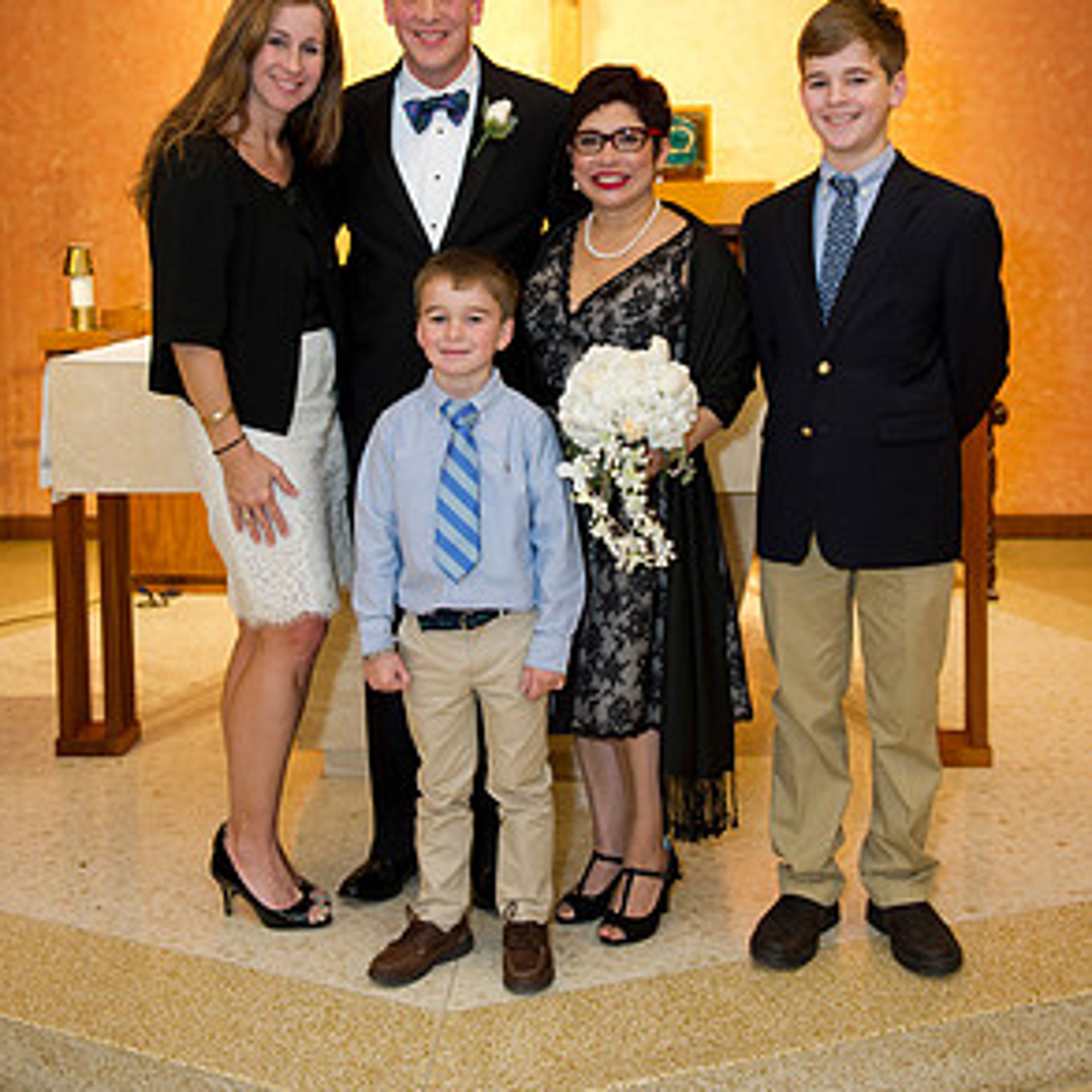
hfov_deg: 36.1
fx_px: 1677
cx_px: 539
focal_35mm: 47
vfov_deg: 35.7
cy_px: 362
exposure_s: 1/160
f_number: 4
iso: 1600
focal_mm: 36
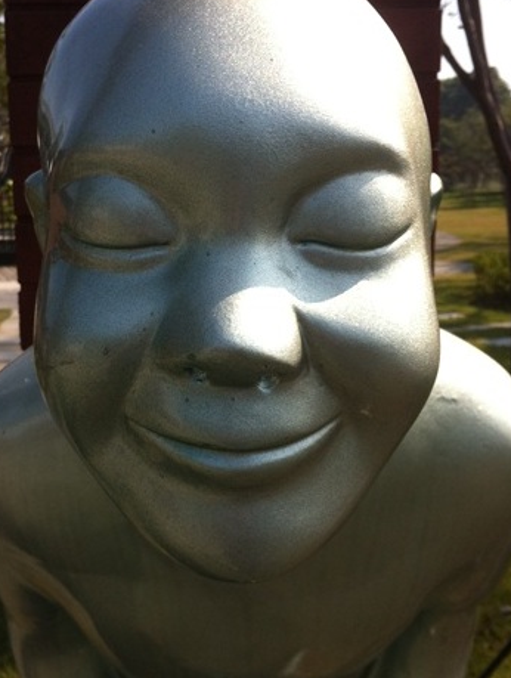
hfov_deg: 29.8
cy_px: 326
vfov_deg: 38.8
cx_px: 242
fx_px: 961
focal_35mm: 49
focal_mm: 3.85
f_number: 2.8
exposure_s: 1/1117
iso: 80
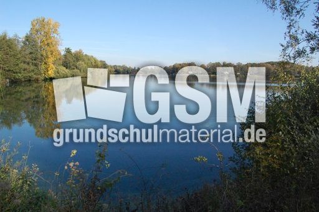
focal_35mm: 27
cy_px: 106
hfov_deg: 67.4
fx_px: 239
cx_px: 160
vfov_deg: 47.8
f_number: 14
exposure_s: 1/800
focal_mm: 18
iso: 1600
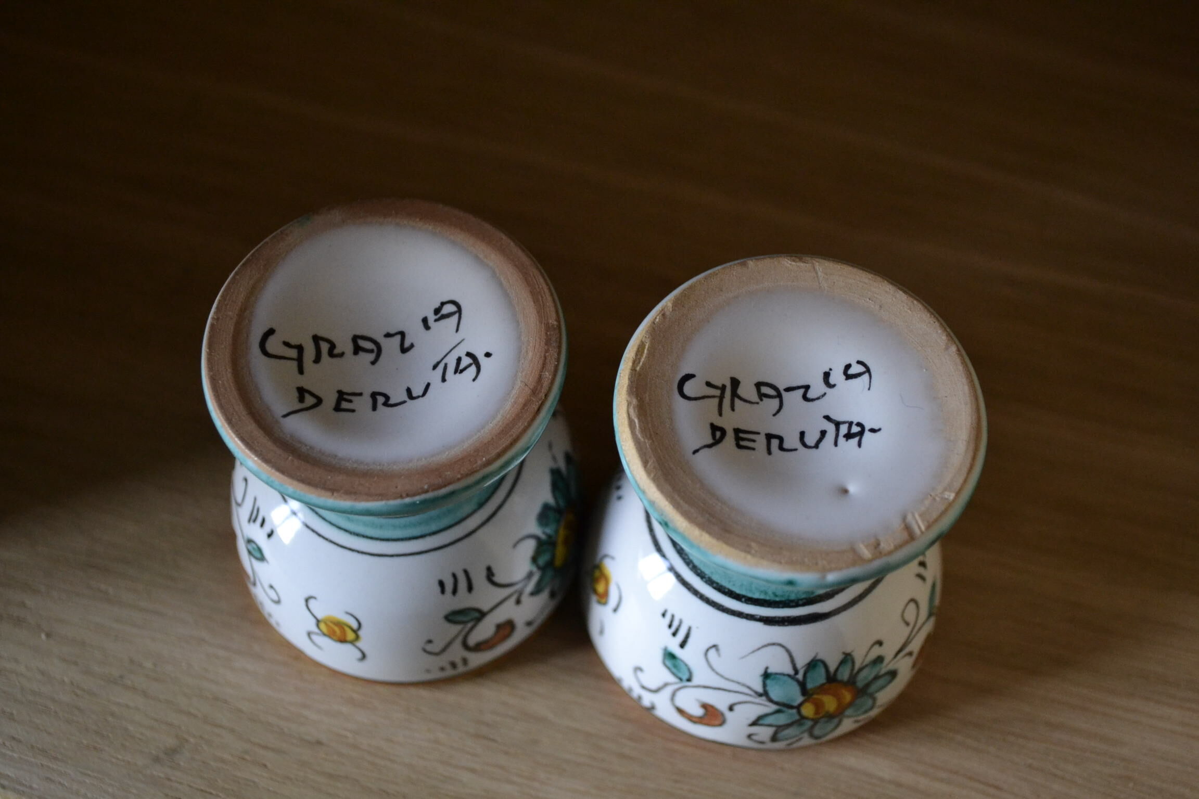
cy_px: 400
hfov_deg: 36.9
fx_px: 1798
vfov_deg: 25.1
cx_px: 600
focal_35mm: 54
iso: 1800
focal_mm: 36
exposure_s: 1/60
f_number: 5
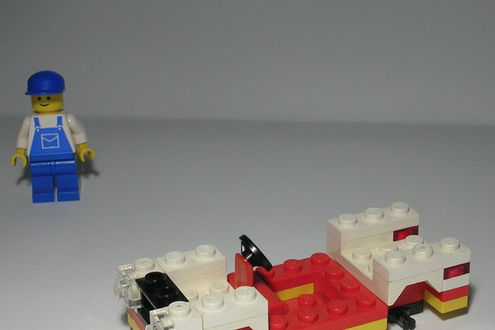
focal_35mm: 72
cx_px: 303
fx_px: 990
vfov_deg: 18.9
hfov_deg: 28.0
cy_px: 196
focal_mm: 7.7
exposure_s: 1/17.8
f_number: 5.4
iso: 50
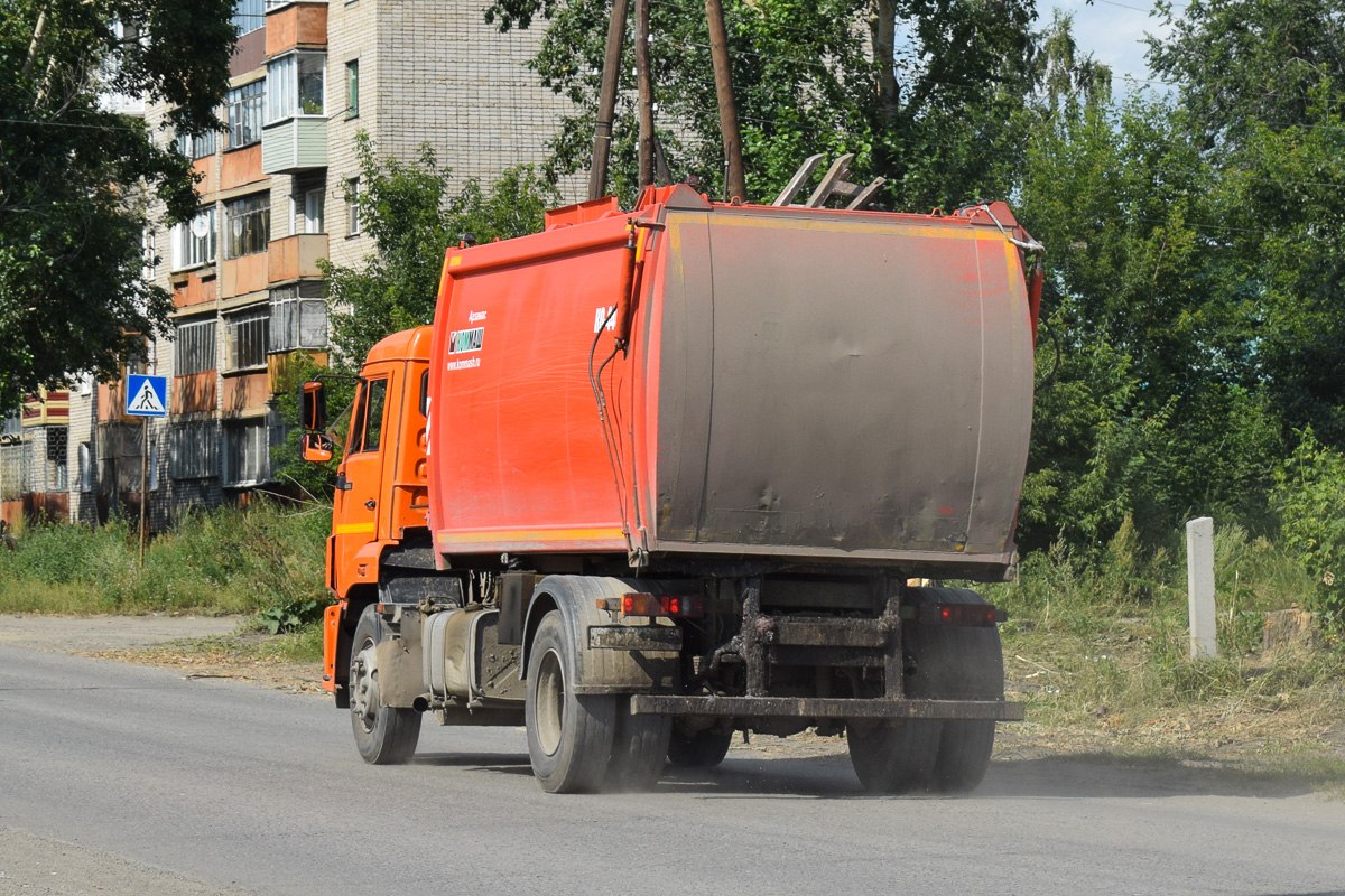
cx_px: 672
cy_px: 448
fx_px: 3082
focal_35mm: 82
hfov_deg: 24.6
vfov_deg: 16.6
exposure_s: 1/400
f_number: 10
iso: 200
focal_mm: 55
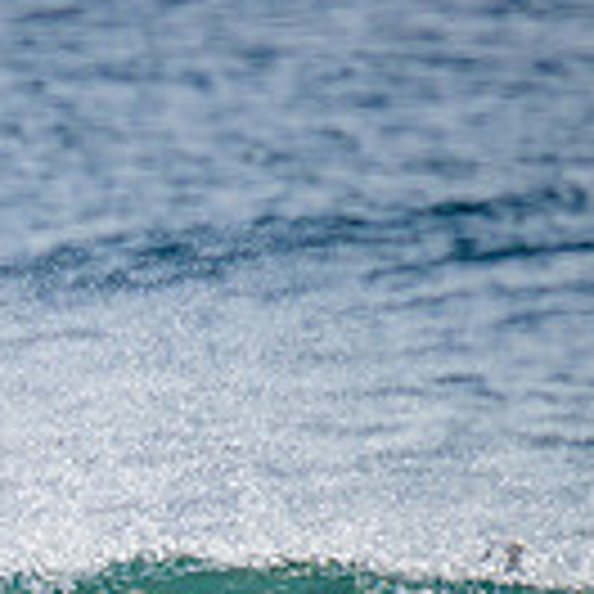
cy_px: 803
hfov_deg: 0.6
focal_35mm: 2996
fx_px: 58164
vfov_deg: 0.6
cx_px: -472
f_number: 11
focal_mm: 800
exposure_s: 1/2500
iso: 720
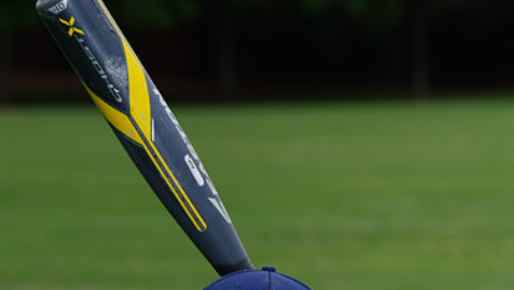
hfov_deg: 6.8
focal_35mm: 318
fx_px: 4335
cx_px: 234
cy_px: 382
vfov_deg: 3.8
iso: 200
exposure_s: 1/250
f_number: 9
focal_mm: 182
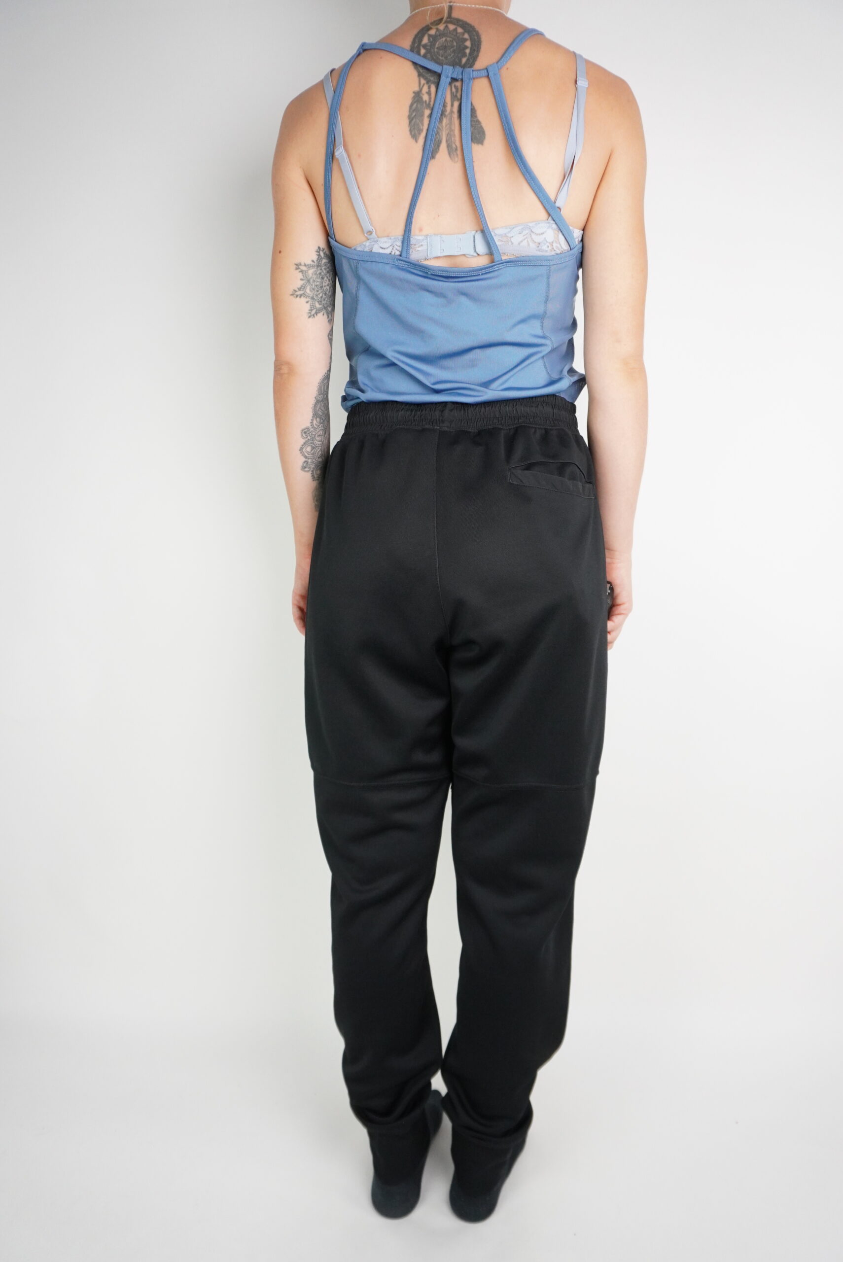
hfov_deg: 50.5
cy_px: 631
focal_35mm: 26
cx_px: 422
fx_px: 894
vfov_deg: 70.4
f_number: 5
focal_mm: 17
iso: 1600
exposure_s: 1/200
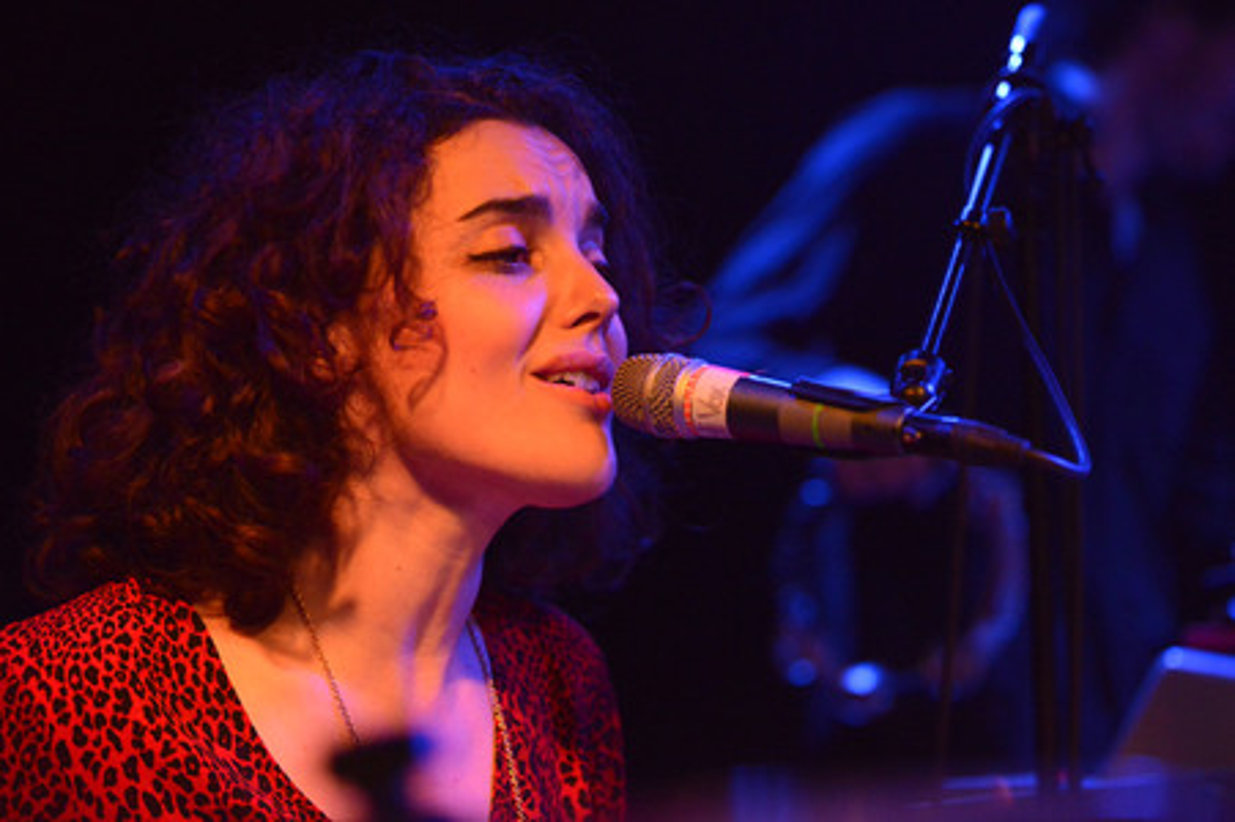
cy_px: 411
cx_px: 618
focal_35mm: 86
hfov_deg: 23.7
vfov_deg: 15.9
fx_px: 2948
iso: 8063
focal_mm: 86
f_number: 2.8
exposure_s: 1/200
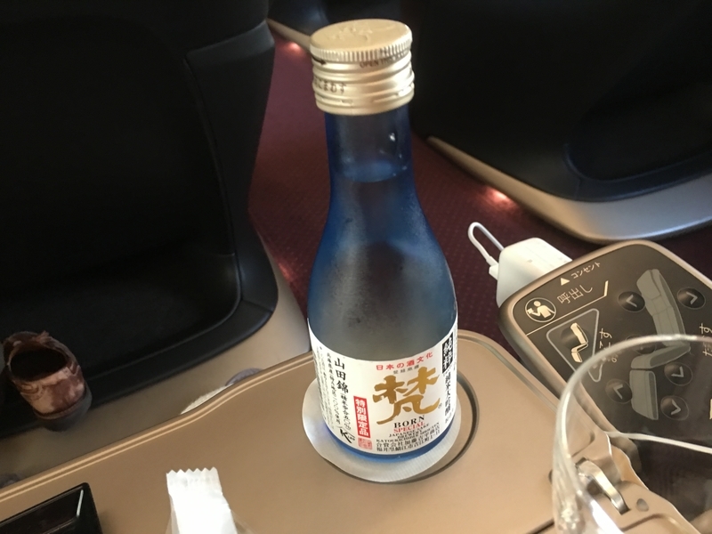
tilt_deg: -37.6
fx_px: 596
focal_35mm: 29
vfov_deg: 48.2
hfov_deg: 61.7
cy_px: 267
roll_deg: +3.3
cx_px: 356
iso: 100
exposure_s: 1/15
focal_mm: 4.15
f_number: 2.2
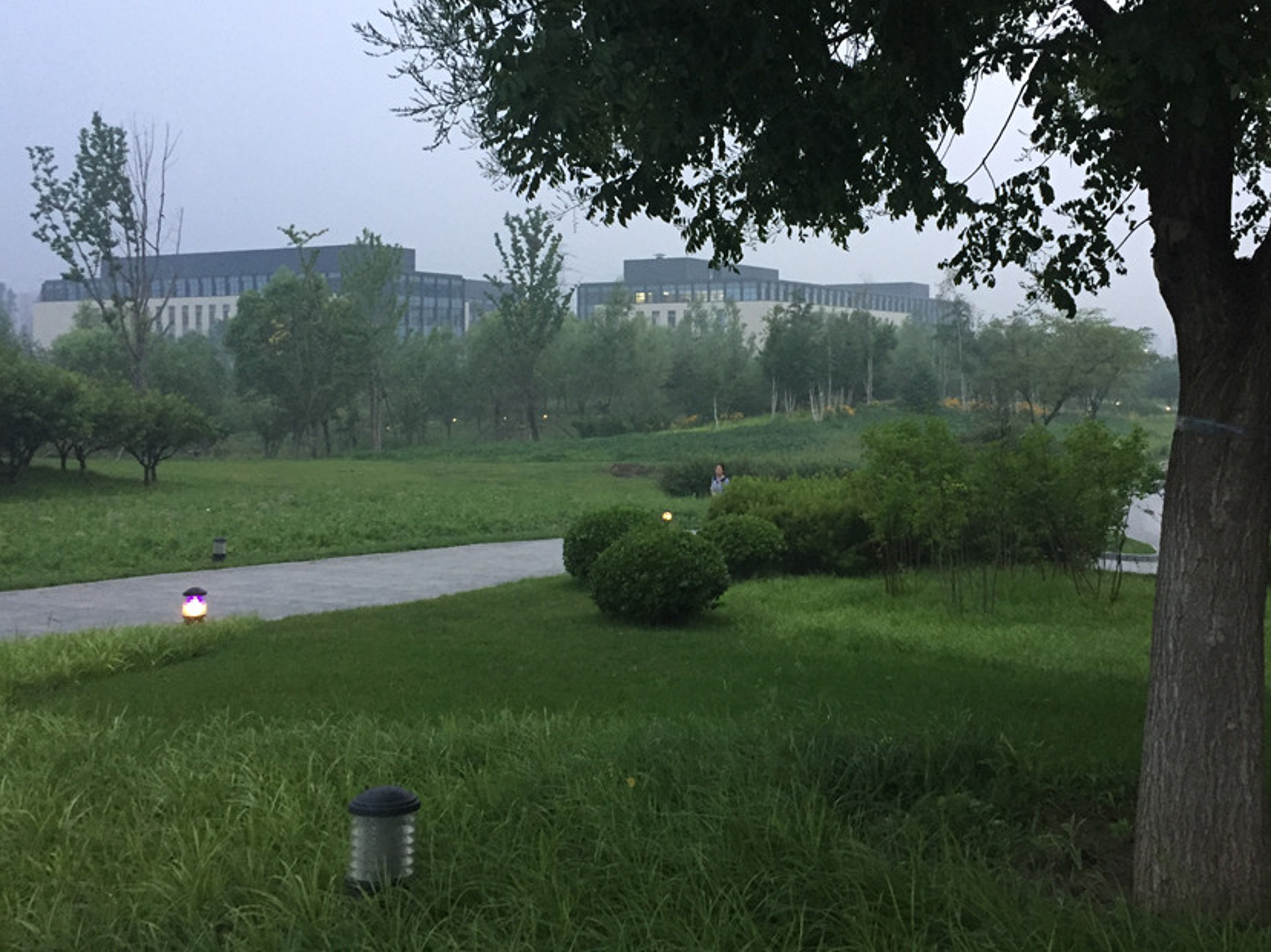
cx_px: 727
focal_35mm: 35
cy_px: 379
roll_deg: -1.4
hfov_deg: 52.5
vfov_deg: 40.5
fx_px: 1285
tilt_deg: -1.0
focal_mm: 4.15
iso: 250
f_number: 2.2
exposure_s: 1/33
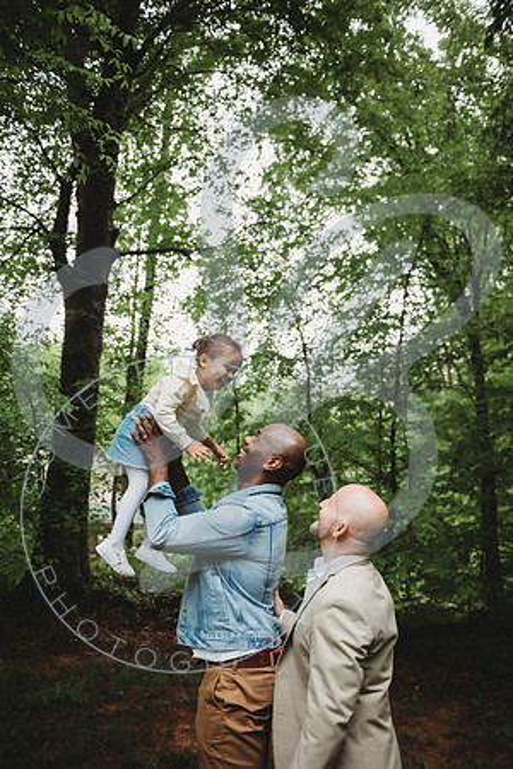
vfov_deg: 63.7
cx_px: 256
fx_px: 620
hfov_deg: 45.0
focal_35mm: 29
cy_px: 384
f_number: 2.8
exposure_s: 1/250
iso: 100
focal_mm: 29
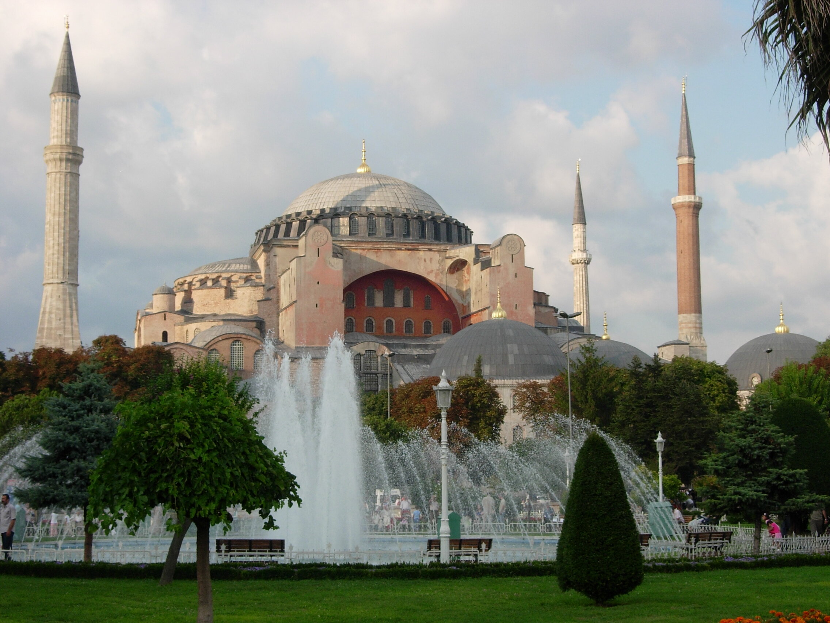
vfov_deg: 24.0
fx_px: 1463
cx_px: 415
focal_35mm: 61
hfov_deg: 31.7
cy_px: 312
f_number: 5.9
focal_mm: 12.7
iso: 79
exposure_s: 1/228
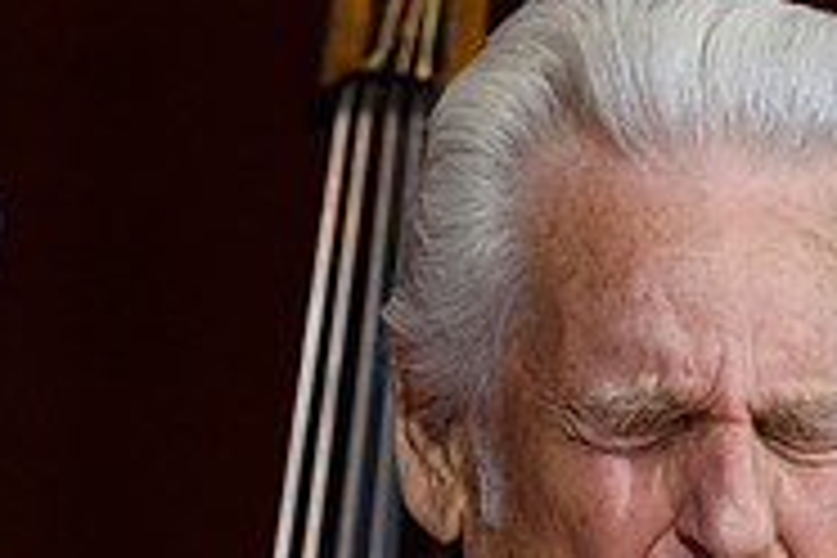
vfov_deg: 0.7
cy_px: 814
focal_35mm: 1896
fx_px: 44079
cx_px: 554
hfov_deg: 1.1
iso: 2500
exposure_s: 1/320
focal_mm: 600
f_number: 6.3
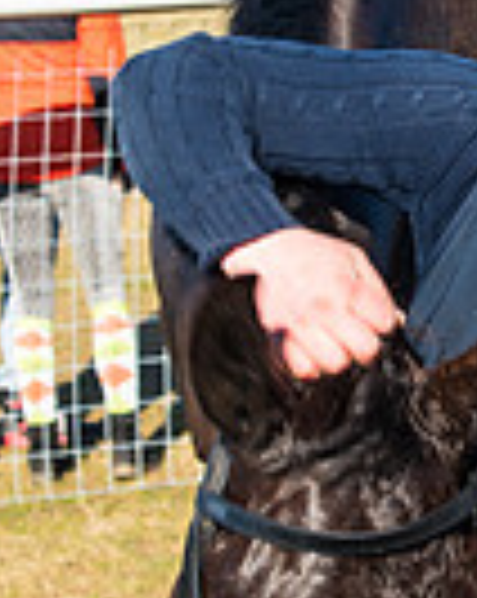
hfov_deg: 7.0
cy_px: 243
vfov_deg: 8.8
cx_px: 424
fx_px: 3891
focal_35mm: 220
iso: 125
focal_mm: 46
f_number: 5
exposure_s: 1/250
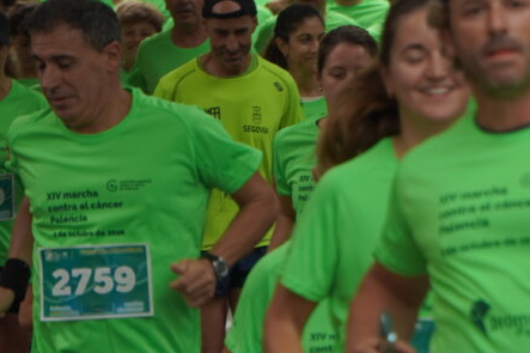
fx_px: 9948
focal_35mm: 676
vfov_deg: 2.0
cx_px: 760
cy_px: 212
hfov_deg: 3.0
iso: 100
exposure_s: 1/160
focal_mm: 156
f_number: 6.3
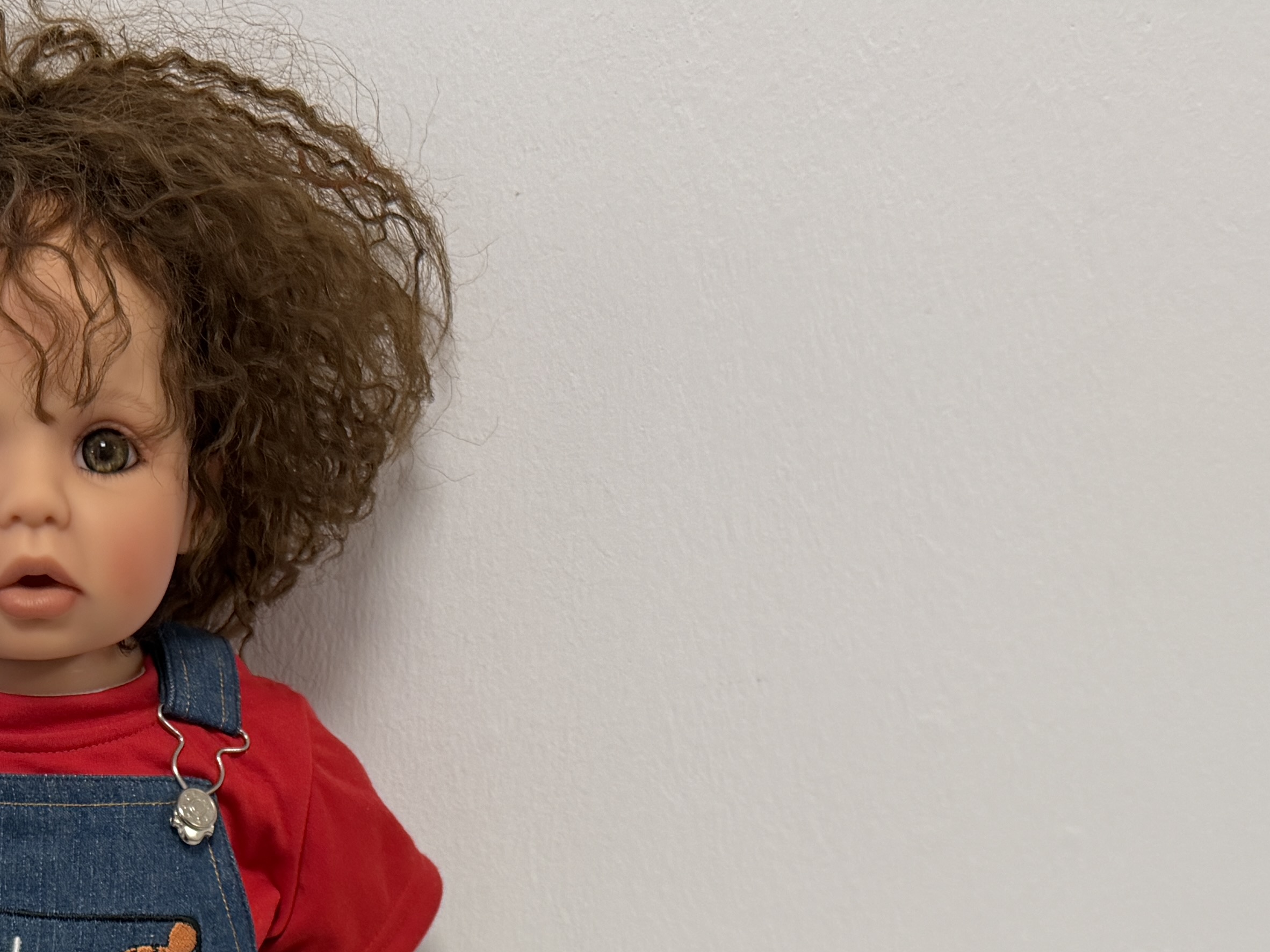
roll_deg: +2.0
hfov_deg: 31.9
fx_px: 2128
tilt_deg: -25.7
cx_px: 176
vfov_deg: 23.2
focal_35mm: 58
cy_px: 1138
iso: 160
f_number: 1.78
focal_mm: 6.76
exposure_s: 1/100
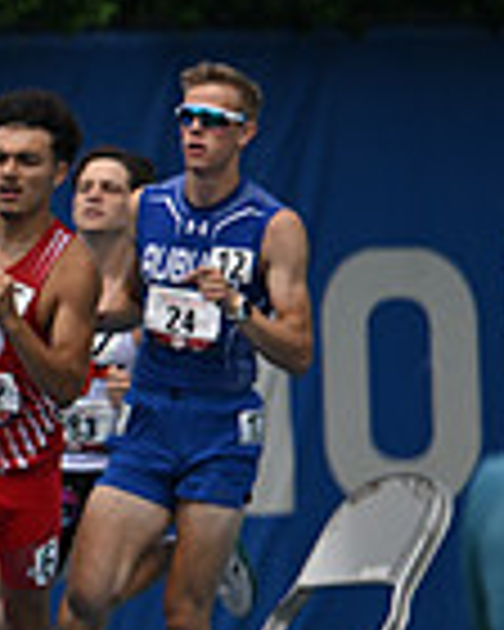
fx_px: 29013
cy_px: 236
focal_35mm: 1556
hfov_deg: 1.0
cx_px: -729
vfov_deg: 1.2
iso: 250
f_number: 4.5
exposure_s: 1/2543
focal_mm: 400
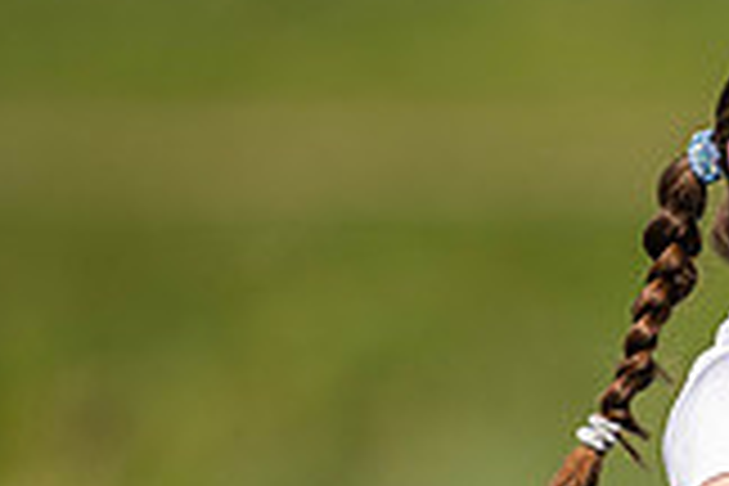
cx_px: 1179
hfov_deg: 1.0
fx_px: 43473
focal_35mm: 2147
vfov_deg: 0.6
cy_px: 443
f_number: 4
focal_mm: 600
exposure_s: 1/2500
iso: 180
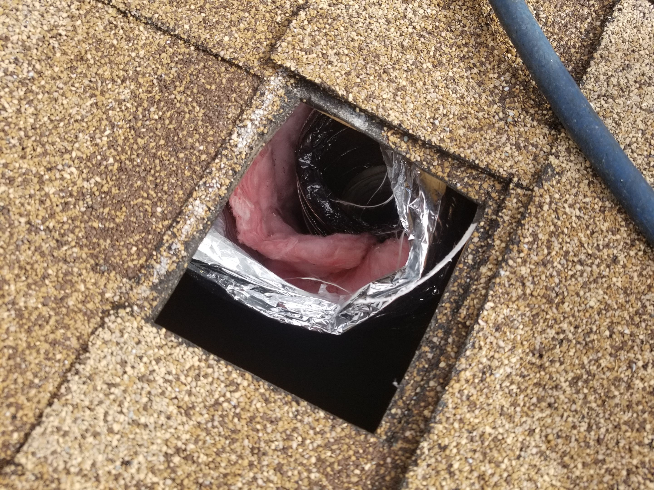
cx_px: 327
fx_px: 491
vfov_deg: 53.1
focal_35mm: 26
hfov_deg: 67.3
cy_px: 245
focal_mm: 4.25
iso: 50
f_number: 1.7
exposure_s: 1/1052
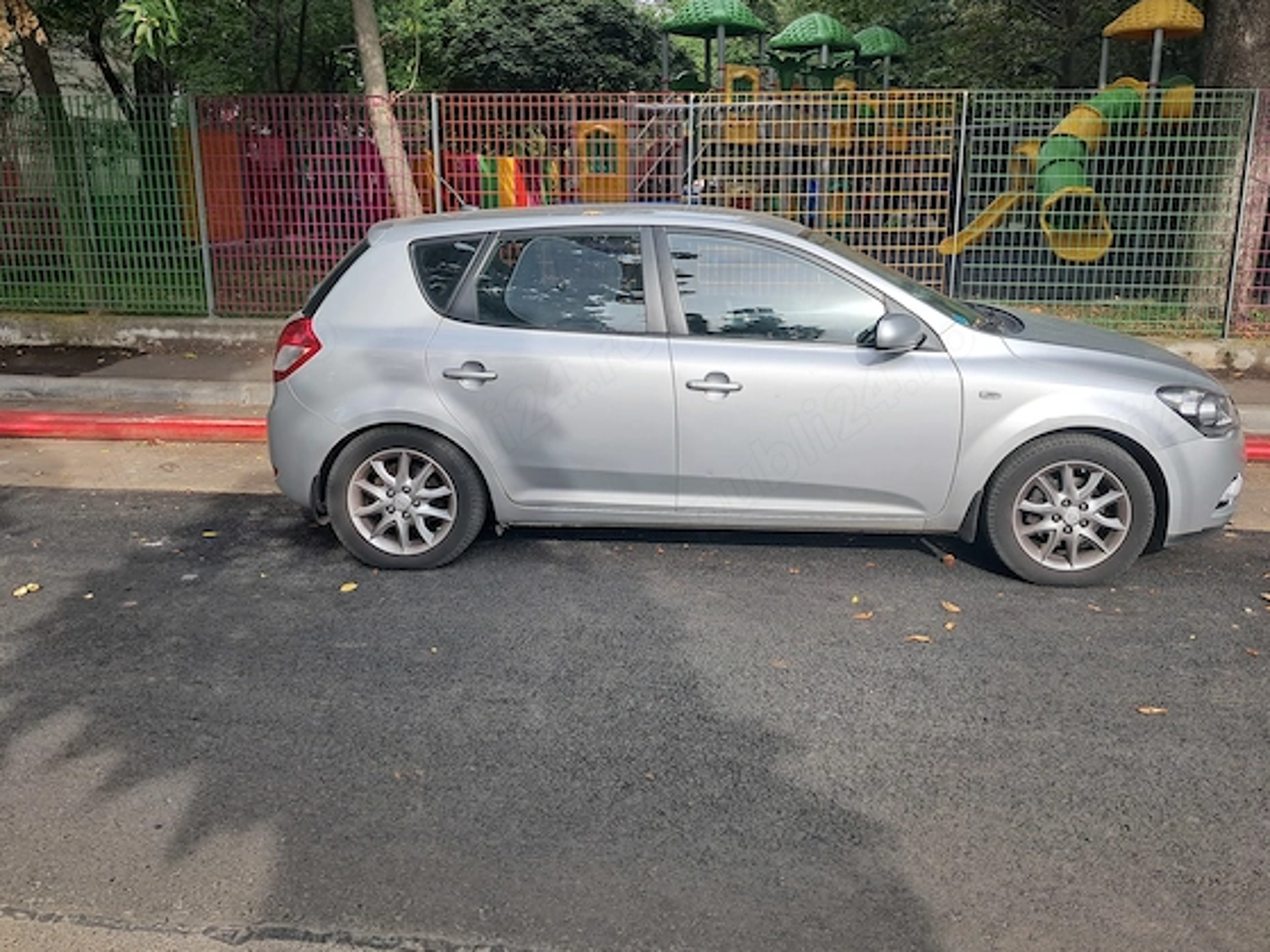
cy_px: 452
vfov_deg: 48.2
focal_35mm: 29
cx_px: 668
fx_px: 1064
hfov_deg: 61.6
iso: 50
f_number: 1.8
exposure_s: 1/297
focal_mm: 4
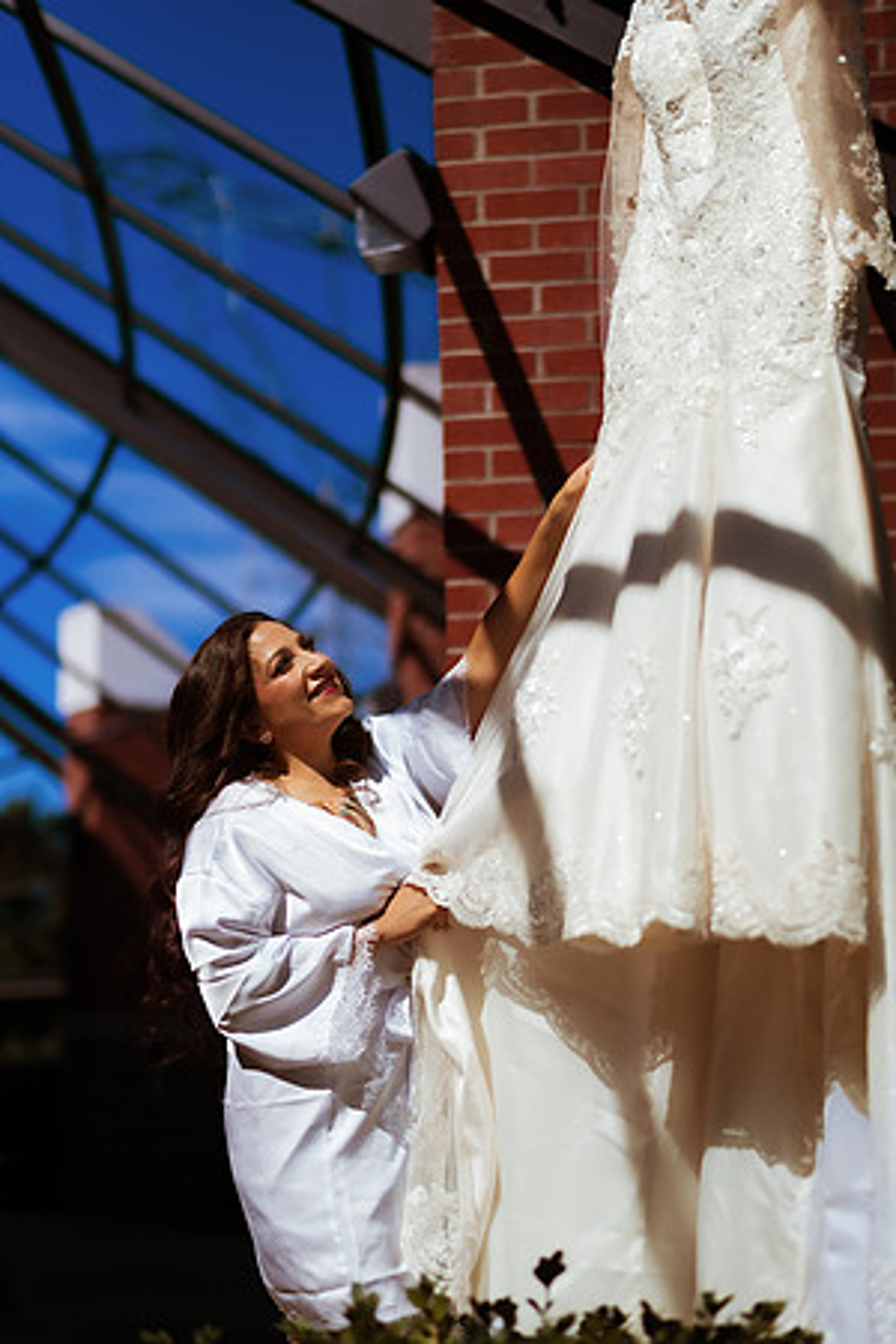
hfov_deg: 23.4
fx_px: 2165
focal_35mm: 58
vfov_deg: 34.5
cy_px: 672
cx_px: 448
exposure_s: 1/8000
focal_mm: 58
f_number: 1.4
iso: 50
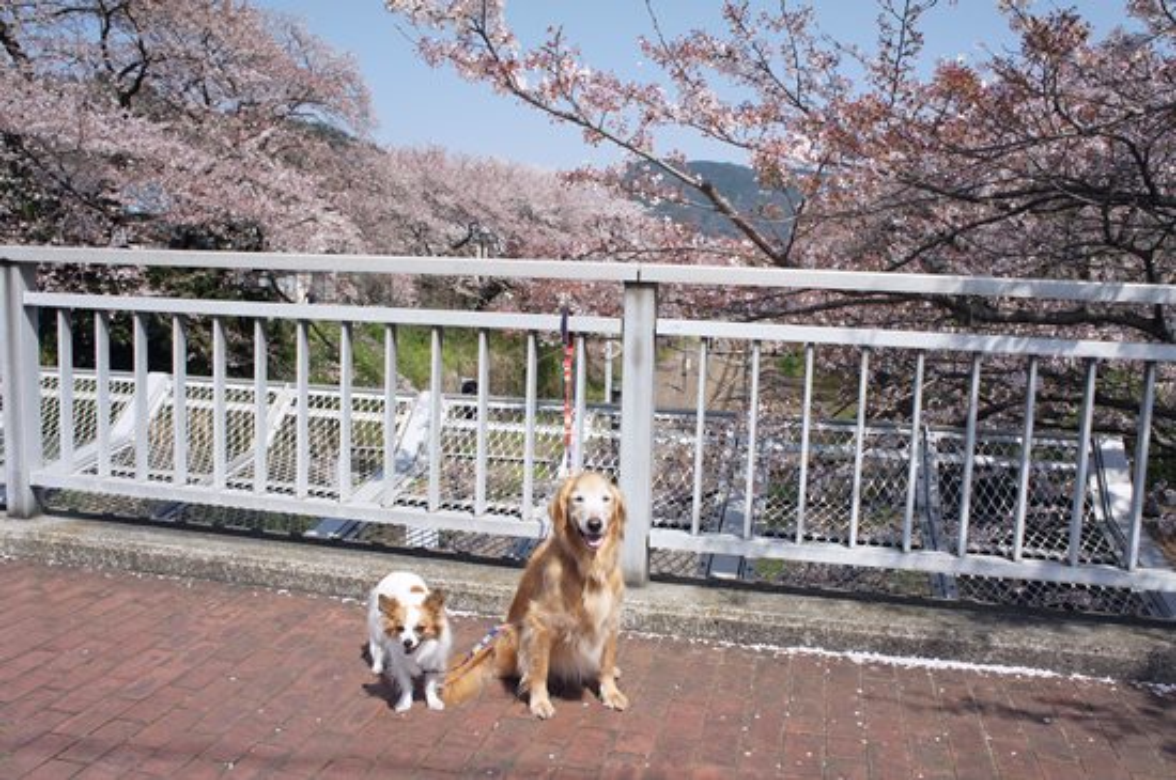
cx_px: 588
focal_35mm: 30
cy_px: 390
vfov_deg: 43.5
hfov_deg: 62.0
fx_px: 979
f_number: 8
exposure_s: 1/500
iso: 200
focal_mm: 20
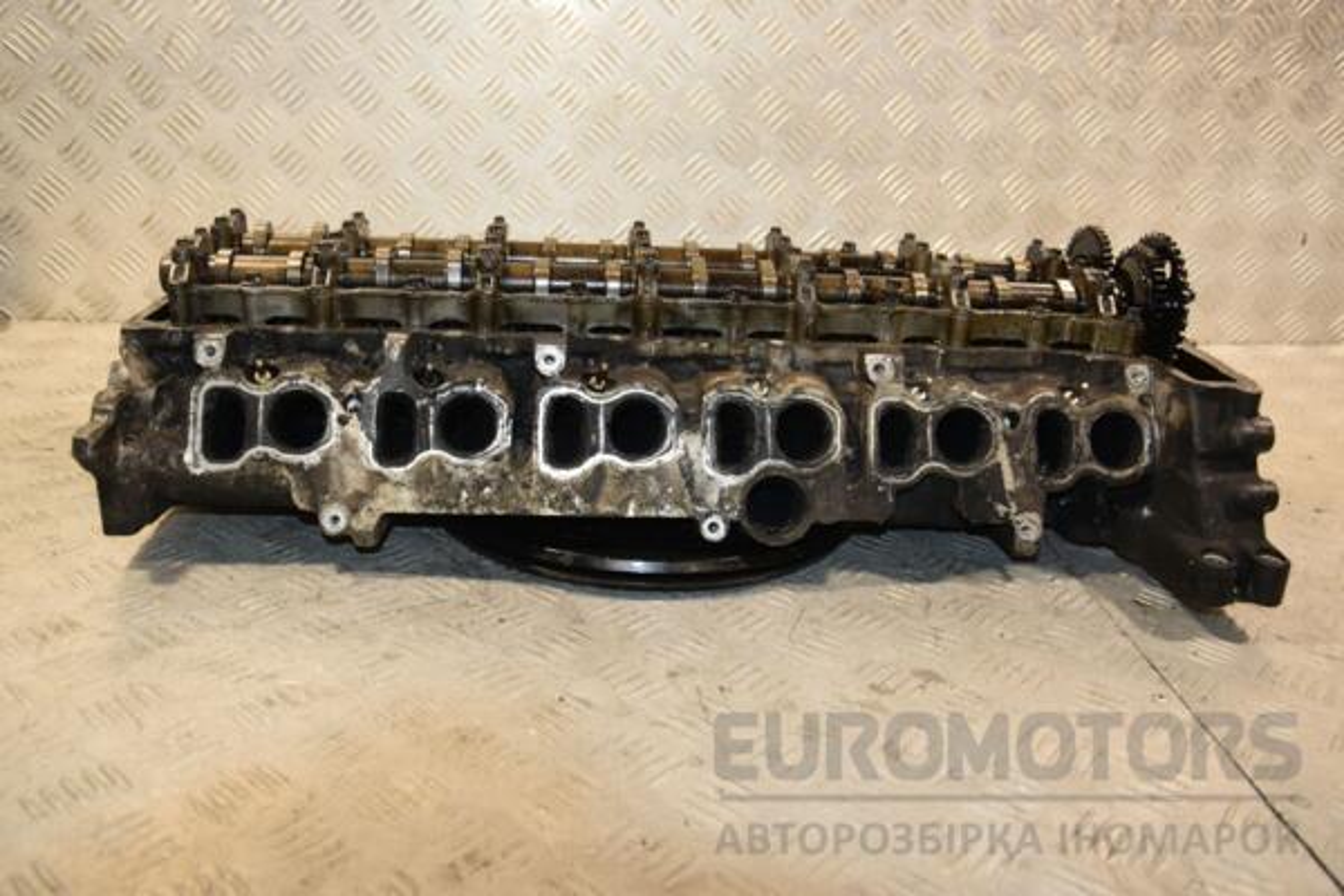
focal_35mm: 32
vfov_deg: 41.7
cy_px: 448
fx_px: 1176
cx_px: 672
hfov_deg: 59.5
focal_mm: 21
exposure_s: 1/200
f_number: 5
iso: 800
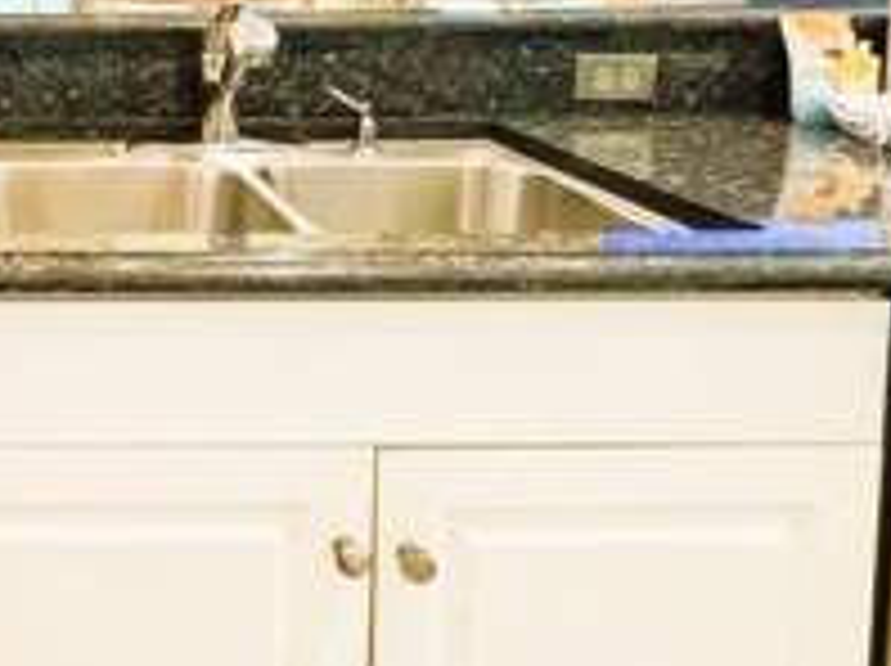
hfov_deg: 43.9
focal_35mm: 34
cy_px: 68
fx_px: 874
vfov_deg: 38.8
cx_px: -50
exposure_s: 1/60
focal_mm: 2.22
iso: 200
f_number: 2.2
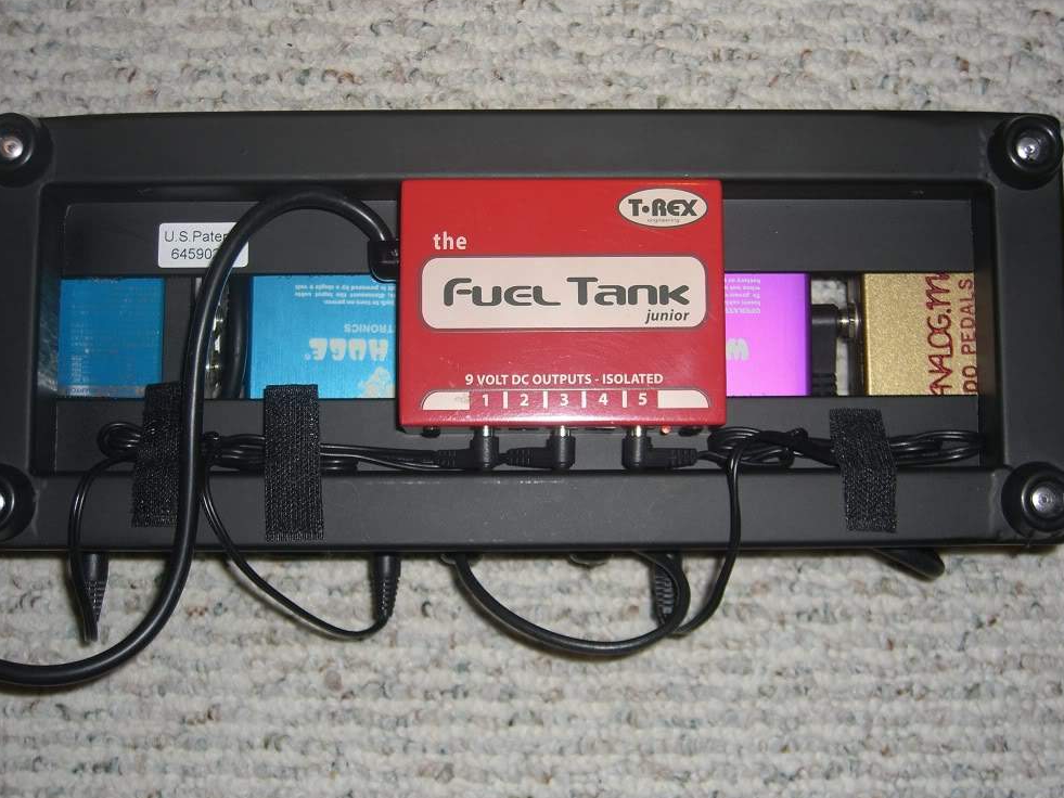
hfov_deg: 39.7
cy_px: 389
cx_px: 535
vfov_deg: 30.3
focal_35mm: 48
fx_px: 1476
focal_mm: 9.5
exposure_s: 1/60
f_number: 3.1
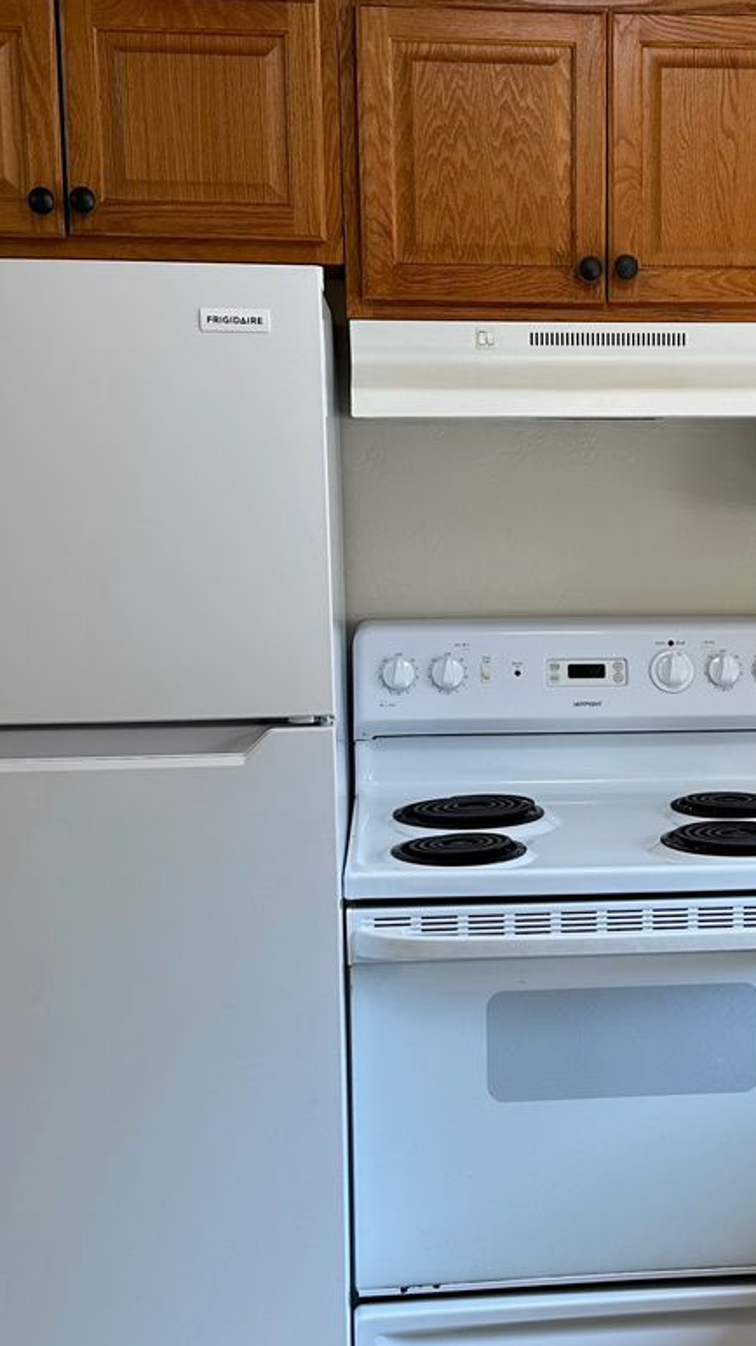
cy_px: 751
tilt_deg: -9.6
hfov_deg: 22.7
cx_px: 611
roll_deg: -0.9
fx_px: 1854
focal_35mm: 52
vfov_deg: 39.8
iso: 80
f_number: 1.78
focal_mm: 6.86
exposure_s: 1/120
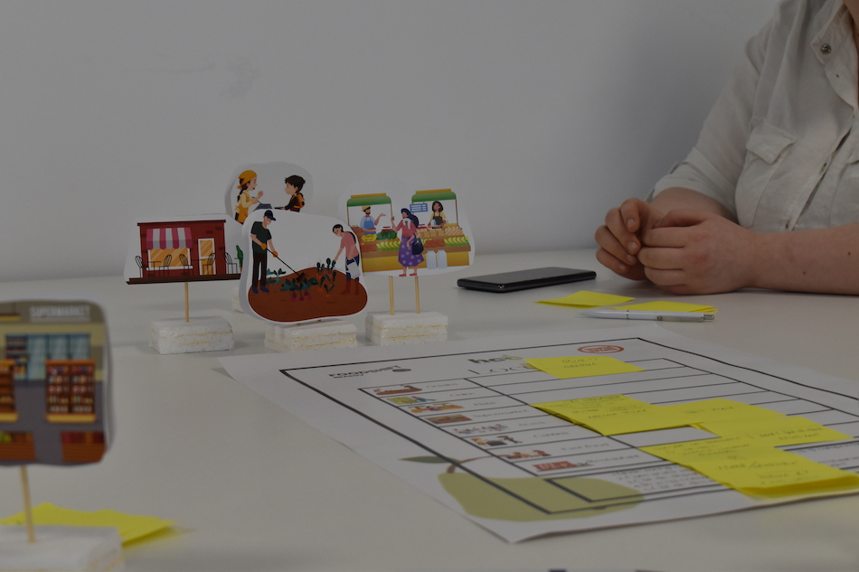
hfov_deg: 29.2
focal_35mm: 69
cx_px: 430
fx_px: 1646
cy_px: 286
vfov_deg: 19.7
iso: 720
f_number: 10
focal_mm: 46
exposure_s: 1/80
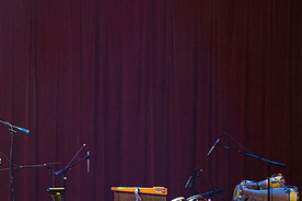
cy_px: 190
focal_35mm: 279
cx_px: -3
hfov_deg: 7.4
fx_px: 2340
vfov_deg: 4.9
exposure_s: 1/200
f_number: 5.6
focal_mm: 132
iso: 2500
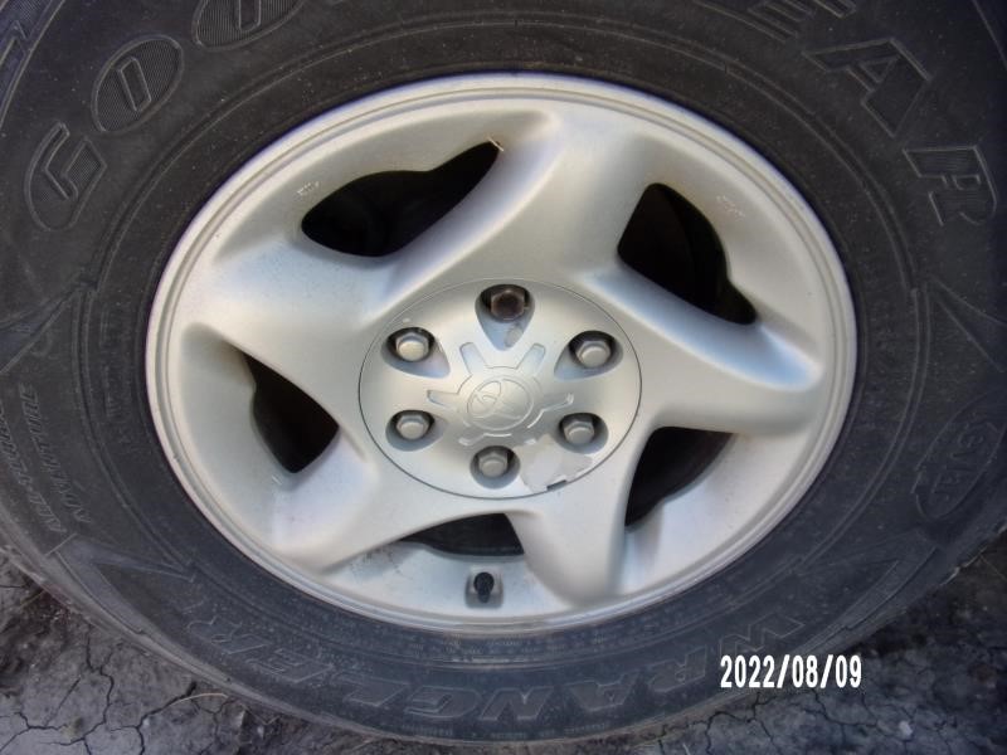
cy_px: 378
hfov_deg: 71.6
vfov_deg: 56.8
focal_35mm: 24
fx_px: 698
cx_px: 504
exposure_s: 1/210
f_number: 3.3
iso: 80
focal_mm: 4.3
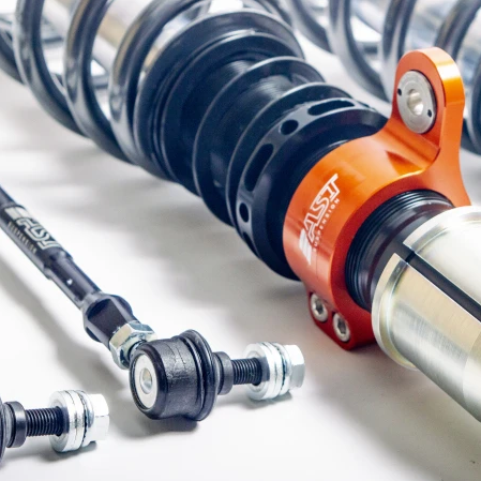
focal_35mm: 125
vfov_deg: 14.0
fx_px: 1961
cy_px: 258
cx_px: 418
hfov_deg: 13.9
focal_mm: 55
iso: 200
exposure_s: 1/200
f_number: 5.6
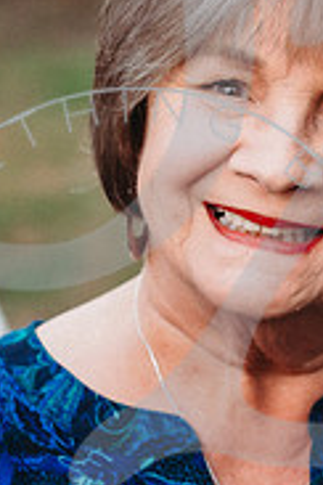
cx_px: 270
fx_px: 3082
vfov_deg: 9.0
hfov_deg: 6.0
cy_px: 154
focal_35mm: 229
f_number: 2.8
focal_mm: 70
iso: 400
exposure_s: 1/250
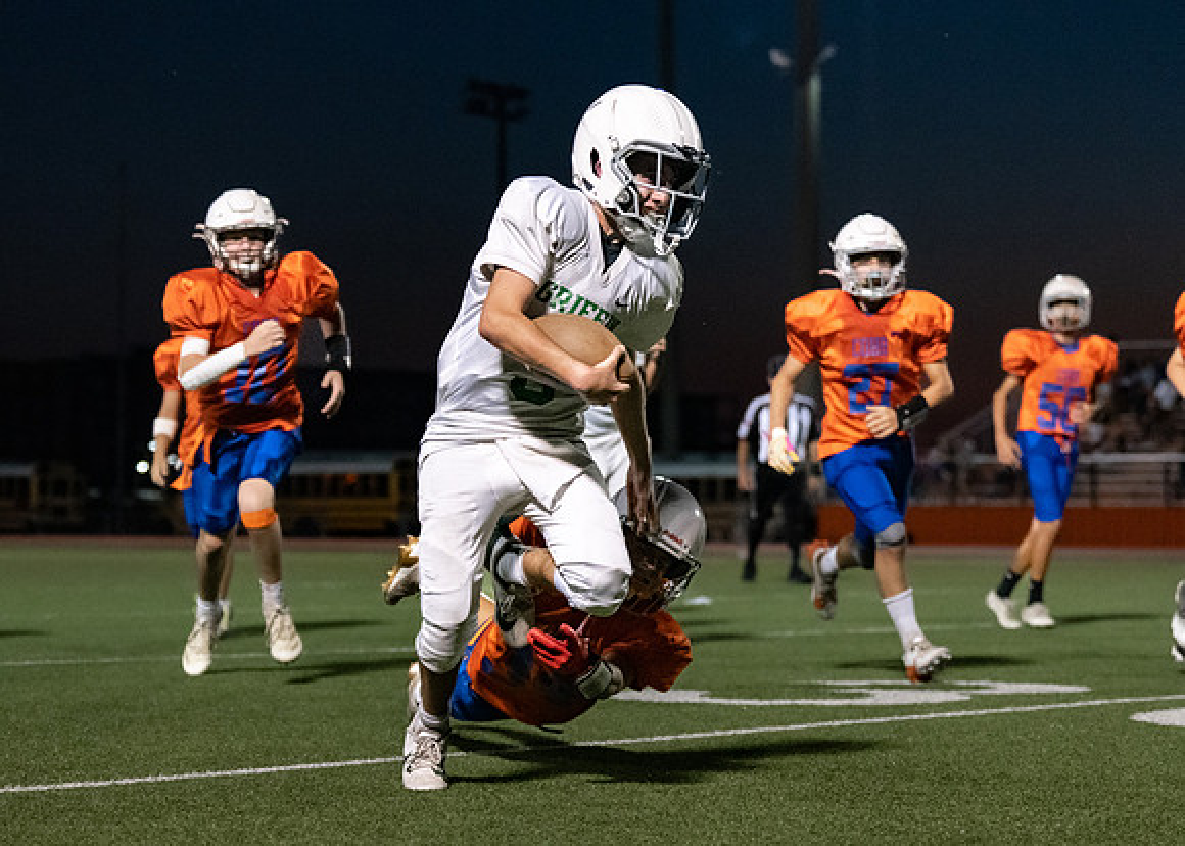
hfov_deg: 18.5
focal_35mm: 108
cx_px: 599
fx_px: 3637
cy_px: 592
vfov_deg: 13.2
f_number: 2.8
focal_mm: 70
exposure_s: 1/1000
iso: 4000
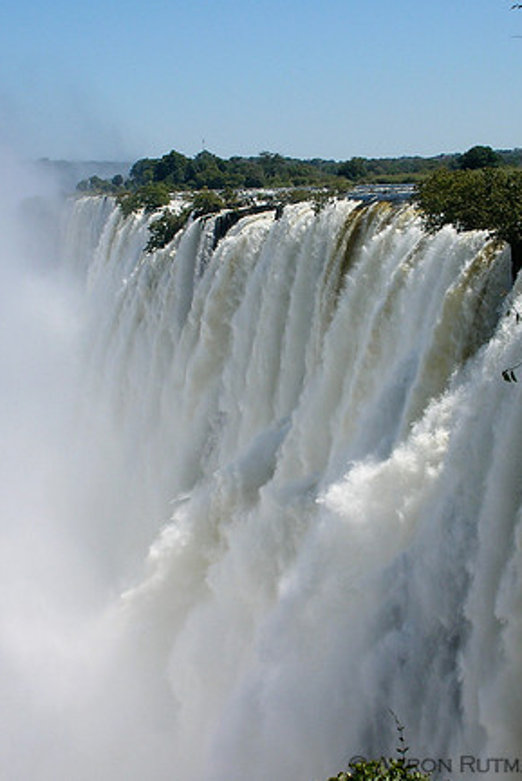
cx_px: 211
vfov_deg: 23.9
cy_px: 390
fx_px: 1847
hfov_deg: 16.1
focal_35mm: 85
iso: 50
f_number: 11.3
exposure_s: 1/77.3
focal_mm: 10.1
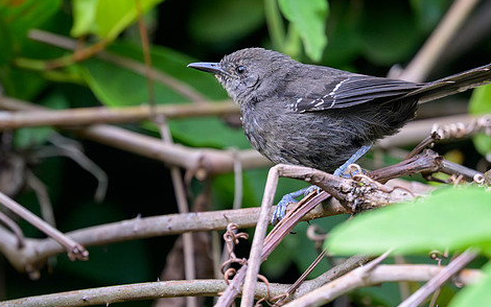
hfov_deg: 1.8
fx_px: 15446
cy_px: 117
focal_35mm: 1154
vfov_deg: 1.1
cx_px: 256
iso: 2800
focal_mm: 400
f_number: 2.8
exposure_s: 1/1000
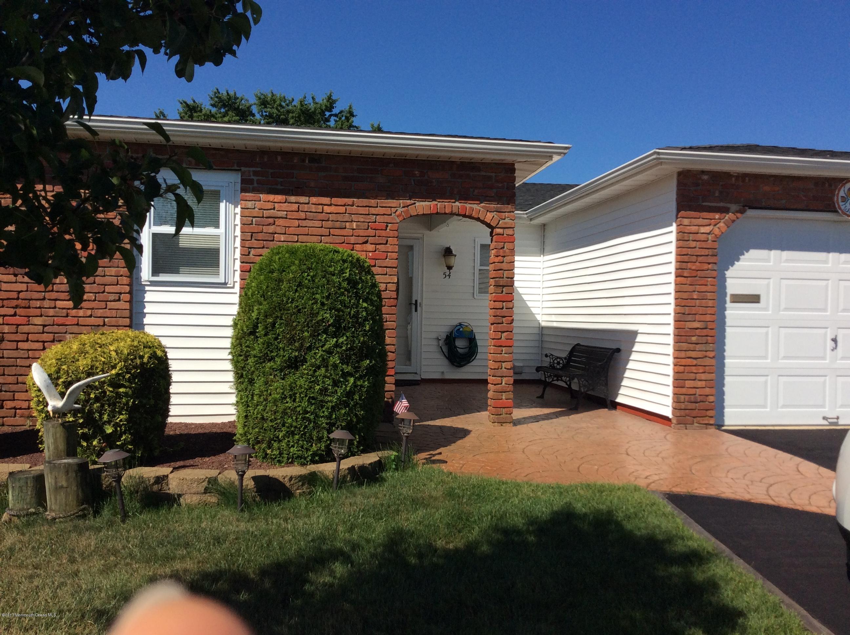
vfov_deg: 44.1
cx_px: 425
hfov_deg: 56.9
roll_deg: +0.9
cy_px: 318
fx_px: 785
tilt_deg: -1.9
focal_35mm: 32
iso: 32
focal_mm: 3.3
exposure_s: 1/2045
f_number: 2.4
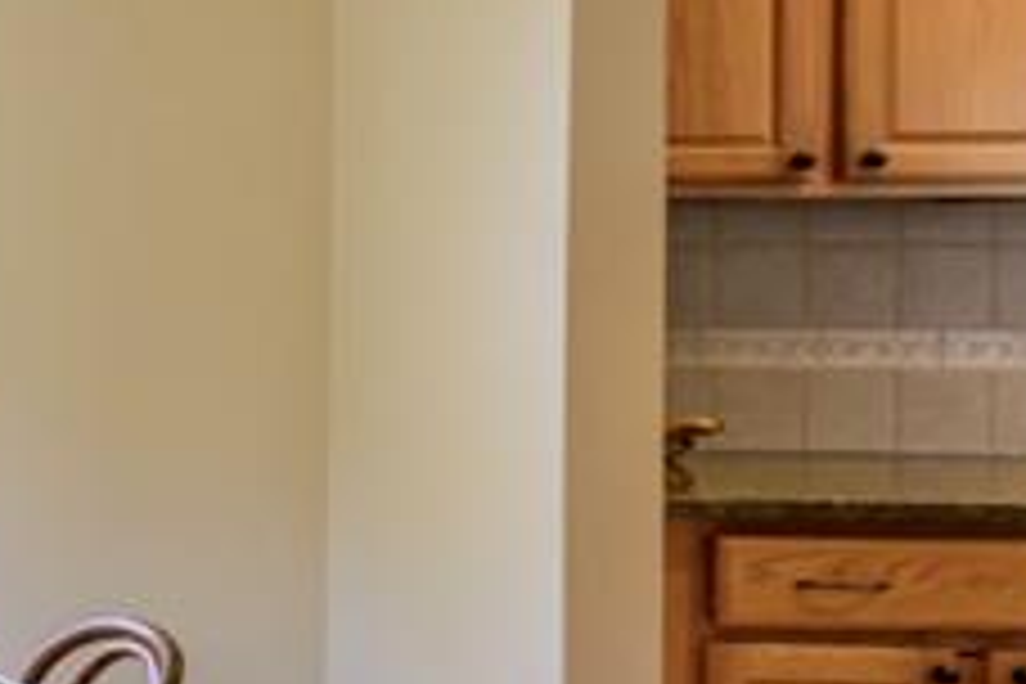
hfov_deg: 21.6
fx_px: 1795
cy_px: 256
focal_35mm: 63
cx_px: -788
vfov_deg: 21.5
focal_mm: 14
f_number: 8
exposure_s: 1/15
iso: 200
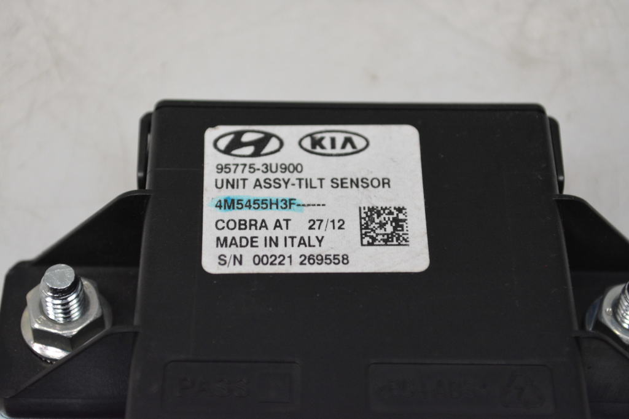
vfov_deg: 16.5
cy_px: 210
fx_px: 1441
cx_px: 314
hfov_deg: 24.6
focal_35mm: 82
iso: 2500
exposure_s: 1/640
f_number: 6.3
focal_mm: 55
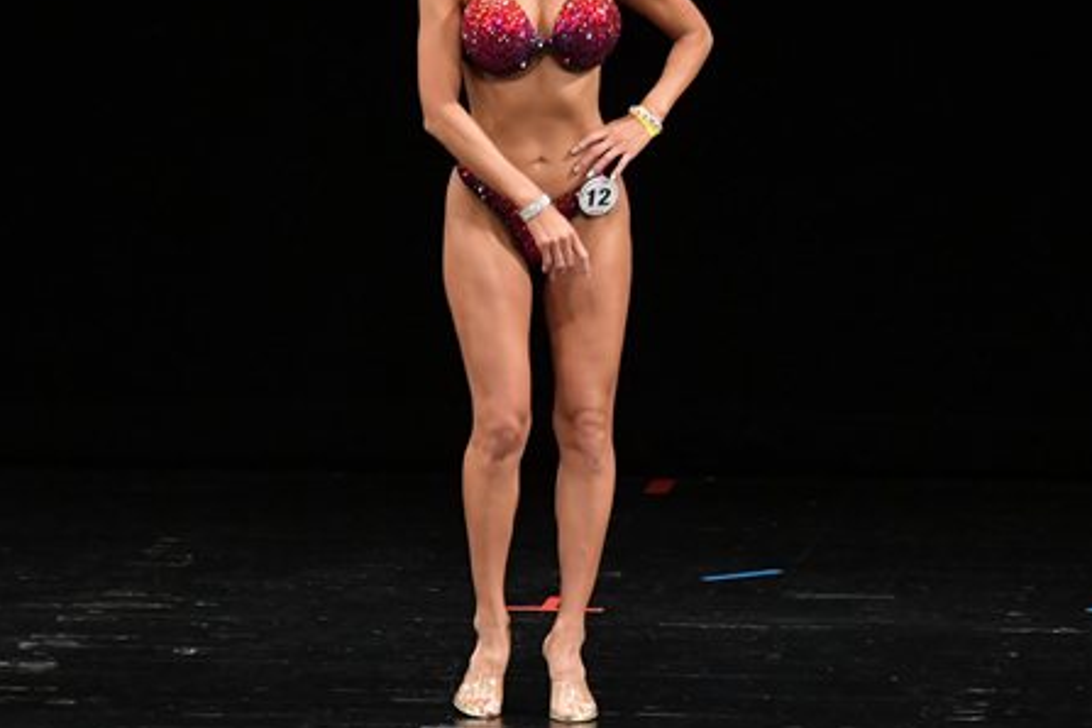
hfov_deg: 4.7
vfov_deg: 3.1
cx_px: 668
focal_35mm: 442
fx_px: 13406
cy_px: 318
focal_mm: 170
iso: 3200
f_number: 5.6
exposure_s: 1/400
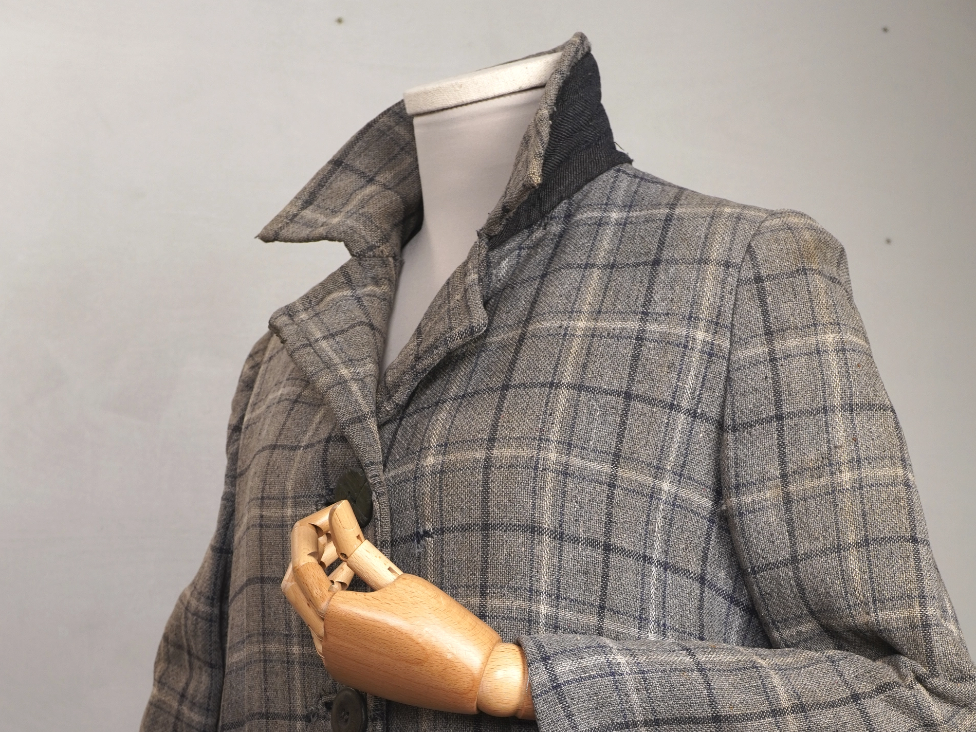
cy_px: 734
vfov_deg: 20.3
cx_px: 488
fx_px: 1974
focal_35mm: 70
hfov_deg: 27.8
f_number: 6.3
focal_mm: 32
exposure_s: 1/25
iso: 320
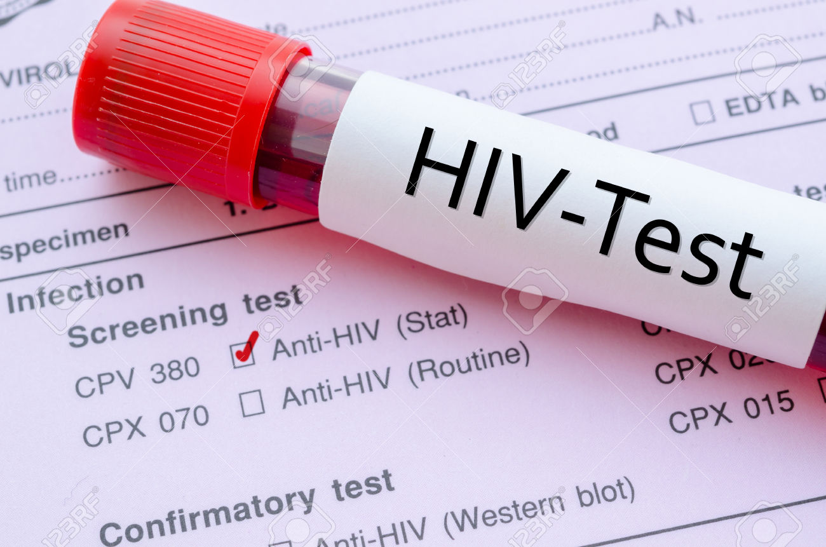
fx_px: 2061
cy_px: 274
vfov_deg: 15.1
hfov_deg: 22.7
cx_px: 413
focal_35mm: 90
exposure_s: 1/4
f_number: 11
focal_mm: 60
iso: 125
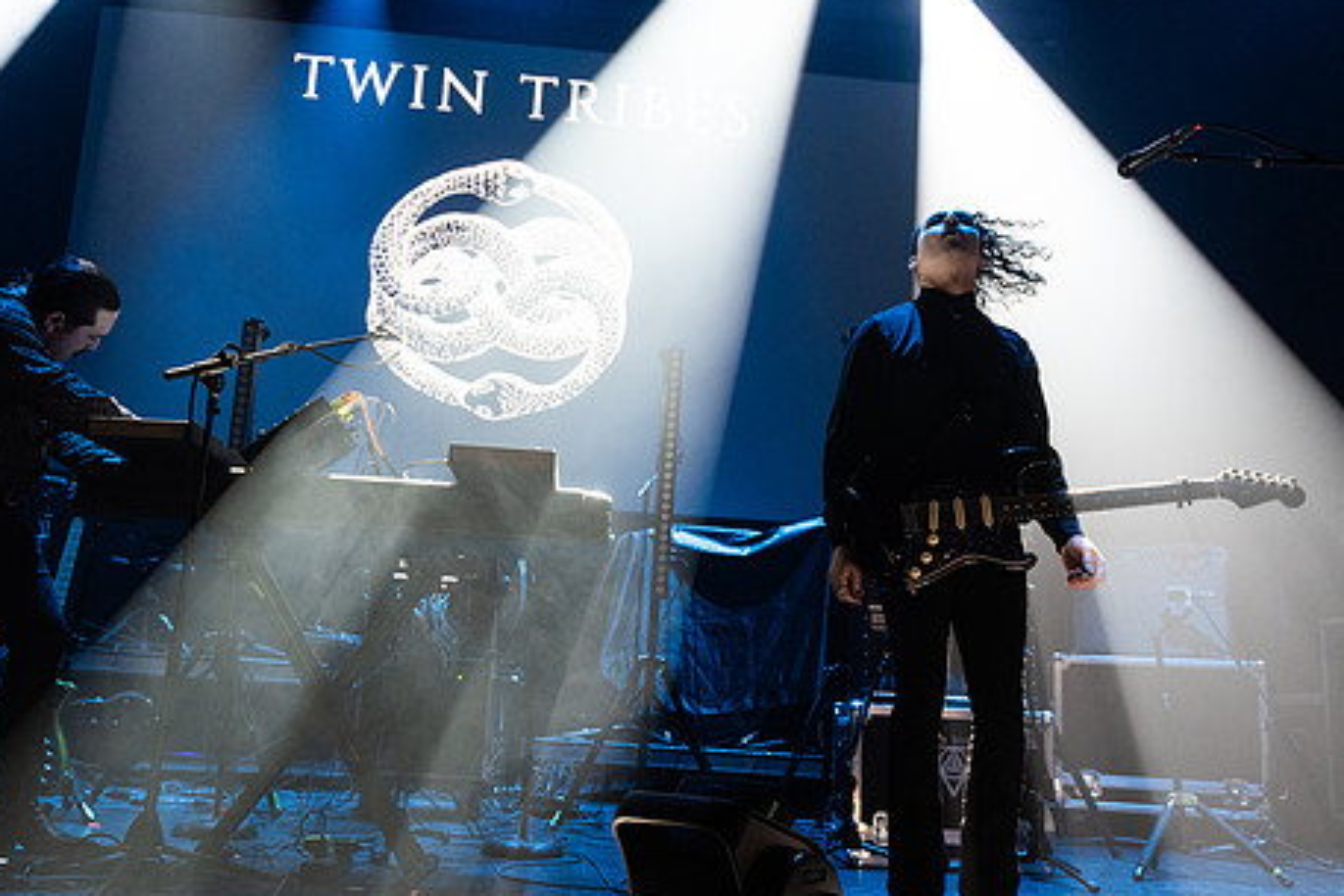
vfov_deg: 41.1
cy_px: 504
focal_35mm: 32
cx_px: 650
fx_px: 1195
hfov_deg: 58.7
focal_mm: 24
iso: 2500
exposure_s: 1/320
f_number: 3.2
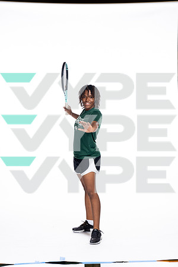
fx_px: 519
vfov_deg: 28.8
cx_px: 89
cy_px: 134
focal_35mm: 70
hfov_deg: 19.5
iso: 400
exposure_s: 1/250
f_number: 5.6
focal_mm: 70
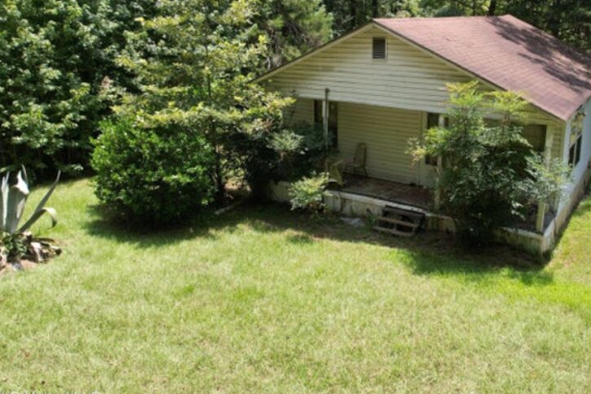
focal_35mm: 31
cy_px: 146
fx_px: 509
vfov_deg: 42.0
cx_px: 352
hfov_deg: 59.8
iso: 100
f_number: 2.8
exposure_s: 1/40
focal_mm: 8.38
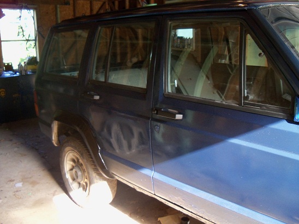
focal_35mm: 35
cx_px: 150
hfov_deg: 52.6
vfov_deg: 40.7
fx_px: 302
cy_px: 112
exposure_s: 1/40
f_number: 3.5
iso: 250
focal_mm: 6.2
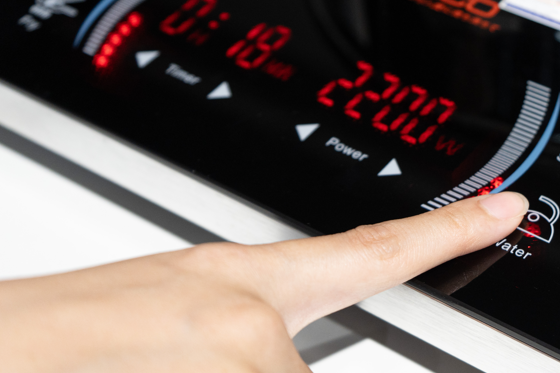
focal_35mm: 81
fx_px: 1260
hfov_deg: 24.4
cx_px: 490
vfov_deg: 16.8
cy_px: 129
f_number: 4.5
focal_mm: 44
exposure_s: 1/125
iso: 640
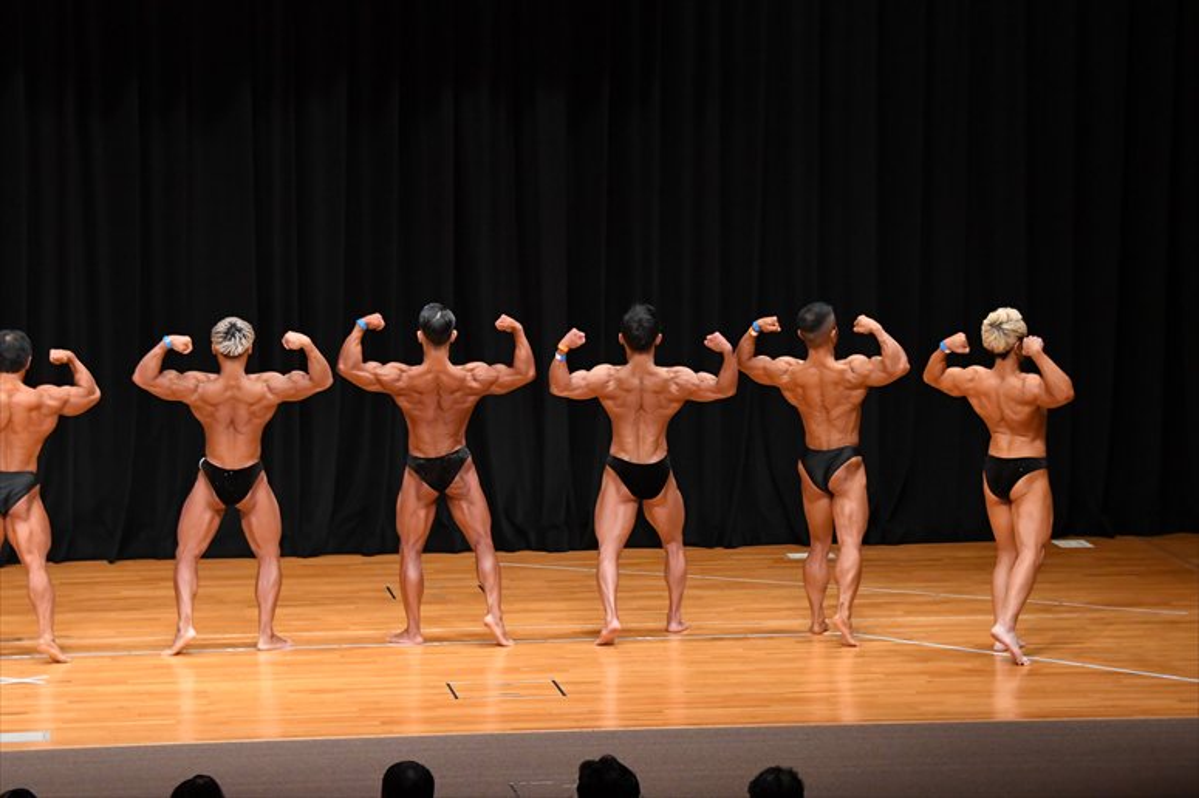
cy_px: 399
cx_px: 600
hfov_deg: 14.9
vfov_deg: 9.9
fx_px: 4594
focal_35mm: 138
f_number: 5.6
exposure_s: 1/400
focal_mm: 92
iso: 4000
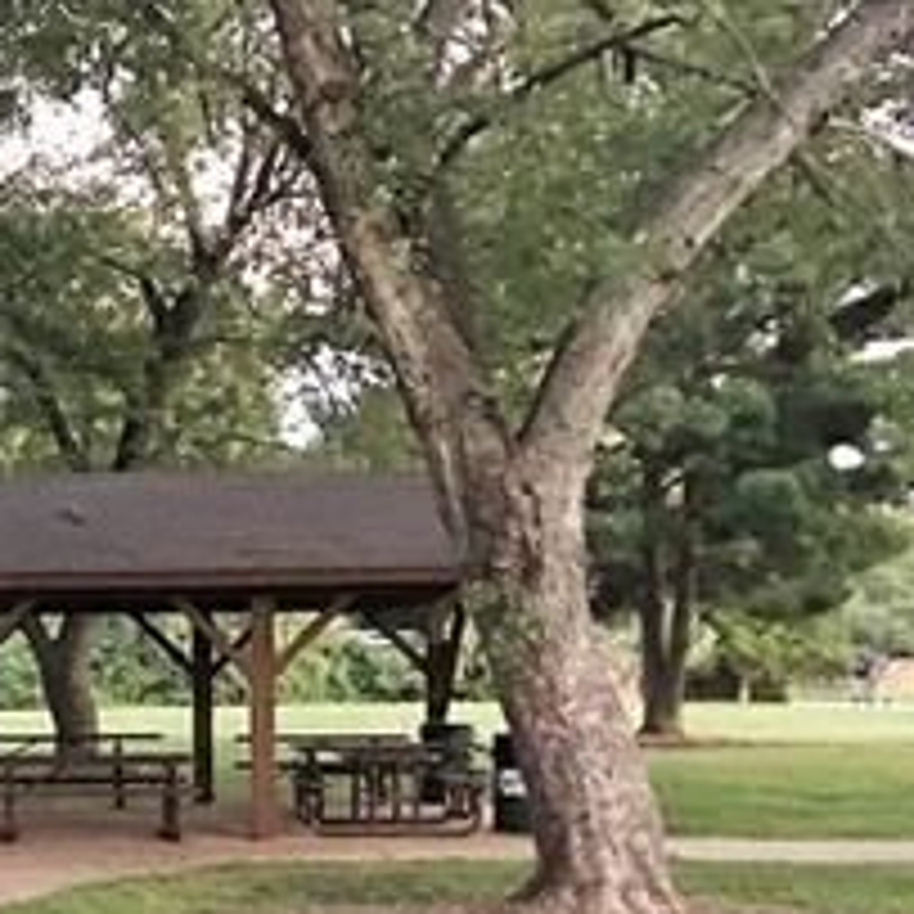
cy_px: 783
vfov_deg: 21.0
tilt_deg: -3.4
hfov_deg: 20.5
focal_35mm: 81
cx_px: -72
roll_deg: +1.0
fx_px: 2420
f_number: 2.2
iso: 100
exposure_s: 1/4
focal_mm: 4.15
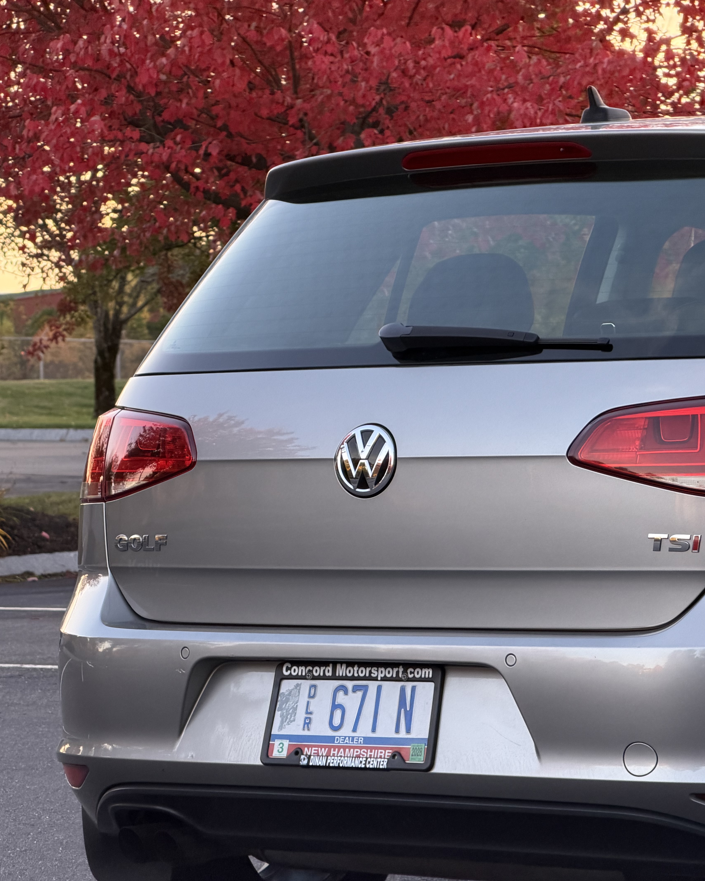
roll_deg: +0.3
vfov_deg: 14.7
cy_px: 438
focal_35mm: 131
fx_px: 3417
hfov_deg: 11.7
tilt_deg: -0.2
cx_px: 564
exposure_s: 1/121
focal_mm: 16.89
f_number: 2.8
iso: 125
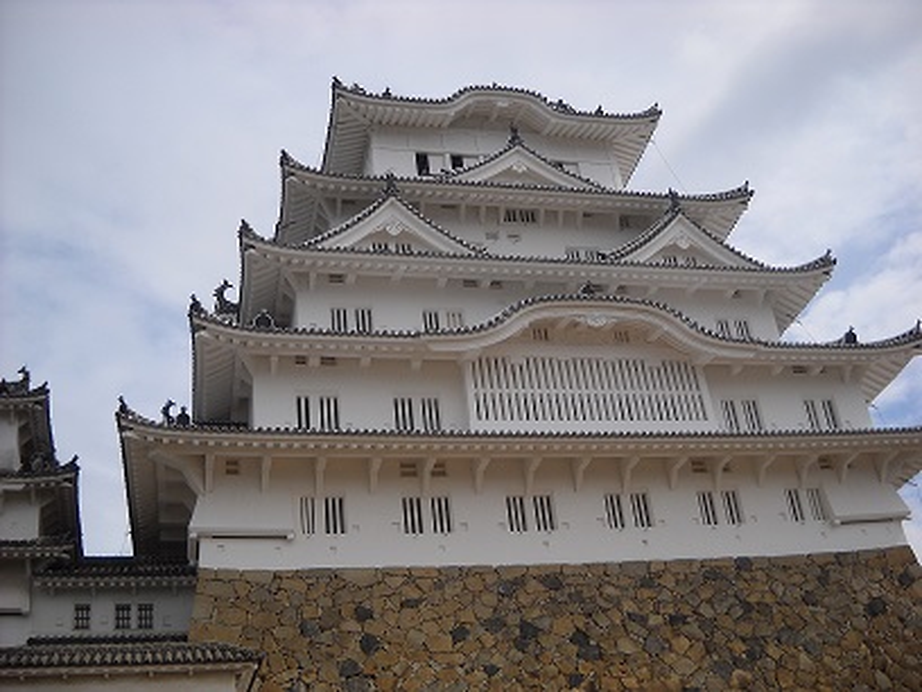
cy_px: 346
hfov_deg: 45.8
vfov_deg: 35.1
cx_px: 461
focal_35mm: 41
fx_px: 1092
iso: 64
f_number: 5.5
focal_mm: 6.72
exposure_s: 1/569
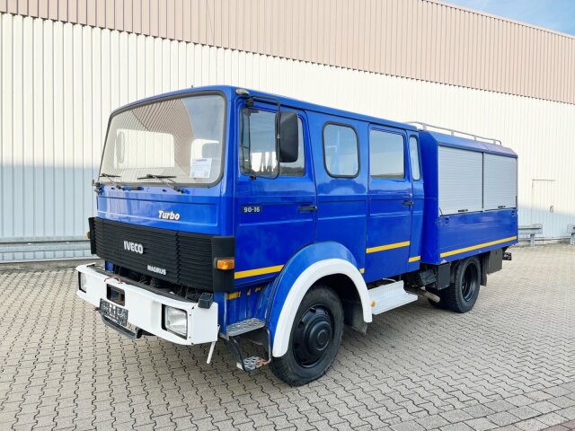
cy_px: 216
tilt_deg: -1.7
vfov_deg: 53.1
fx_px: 432
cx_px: 288
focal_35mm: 26
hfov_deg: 67.3
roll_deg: -0.6
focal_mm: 5.7
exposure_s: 1/808
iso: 50
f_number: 1.5
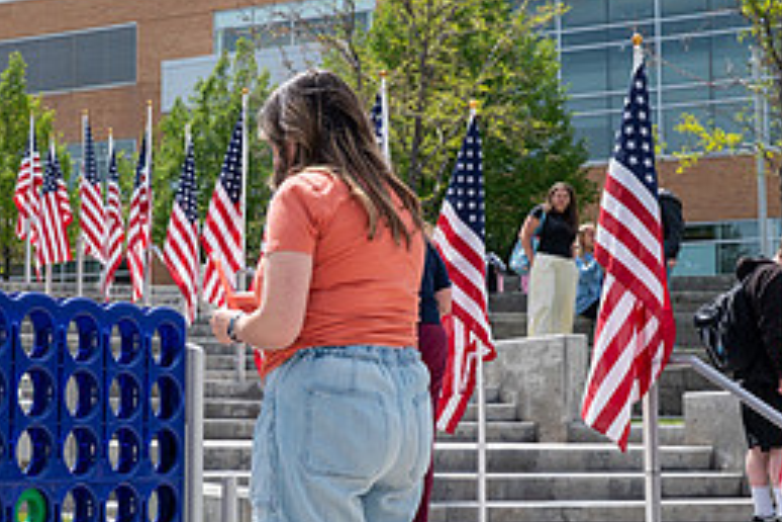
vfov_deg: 19.7
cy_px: 311
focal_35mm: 69
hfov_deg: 28.8
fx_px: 1499
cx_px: 187
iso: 320
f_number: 6.3
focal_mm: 29
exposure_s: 1/1250
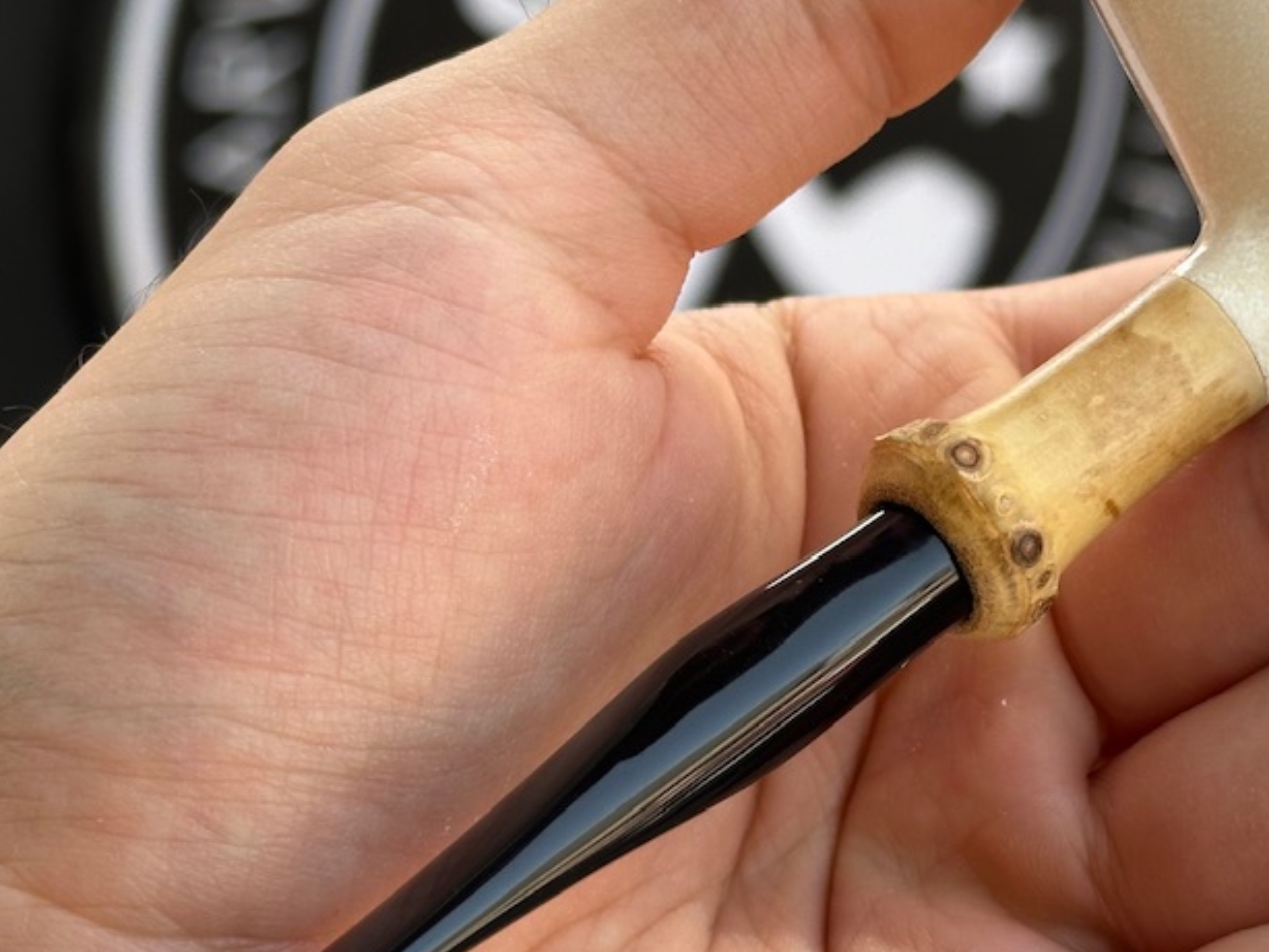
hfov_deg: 19.6
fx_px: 3667
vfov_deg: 14.8
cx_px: 800
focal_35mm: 100
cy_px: 382
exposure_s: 1/437
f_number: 1.78
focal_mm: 6.86
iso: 64
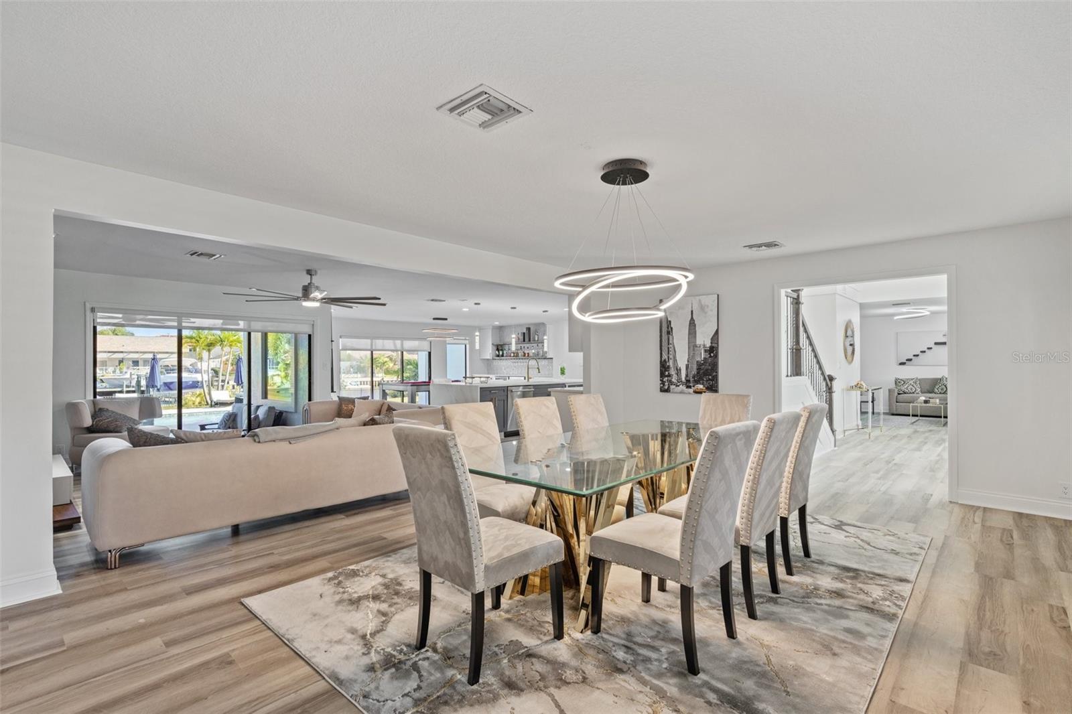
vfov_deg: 72.0
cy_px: 357
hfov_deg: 95.0
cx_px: 536
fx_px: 491
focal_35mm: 16
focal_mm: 16.5
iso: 160
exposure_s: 1/3
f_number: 7.1
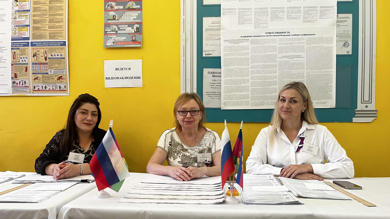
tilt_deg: -1.3
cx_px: 196
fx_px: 300
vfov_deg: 40.1
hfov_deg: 66.1
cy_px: 126
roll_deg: -0.1
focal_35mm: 29
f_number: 1.6
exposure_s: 1/50
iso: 200
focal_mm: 5.1
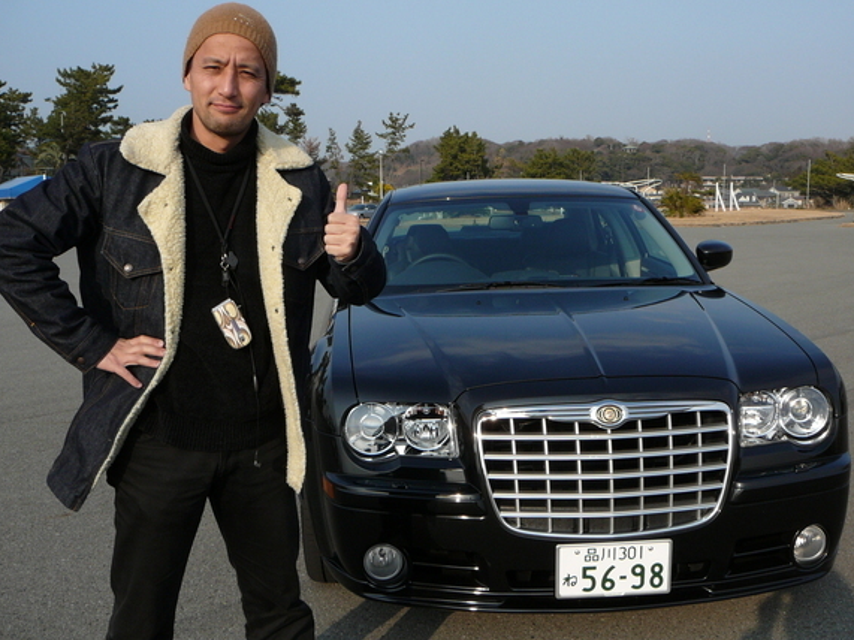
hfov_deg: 47.9
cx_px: 428
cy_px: 320
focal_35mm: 39
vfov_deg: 36.8
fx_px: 962
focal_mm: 5.6
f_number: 5
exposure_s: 1/400
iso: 80
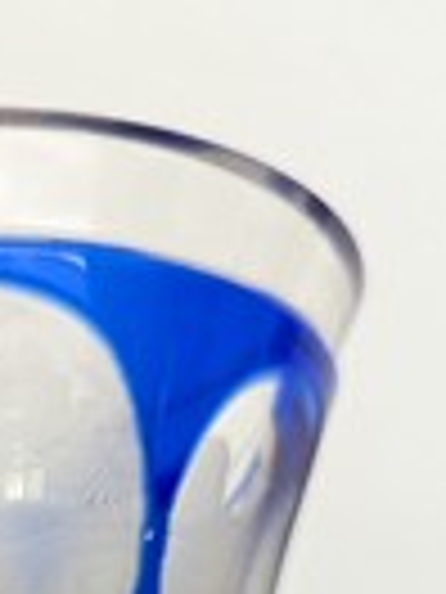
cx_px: -74
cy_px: 864
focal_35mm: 73
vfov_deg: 22.4
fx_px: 1254
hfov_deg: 19.1
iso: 134
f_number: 1.85
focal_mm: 6.81
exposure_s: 1/127
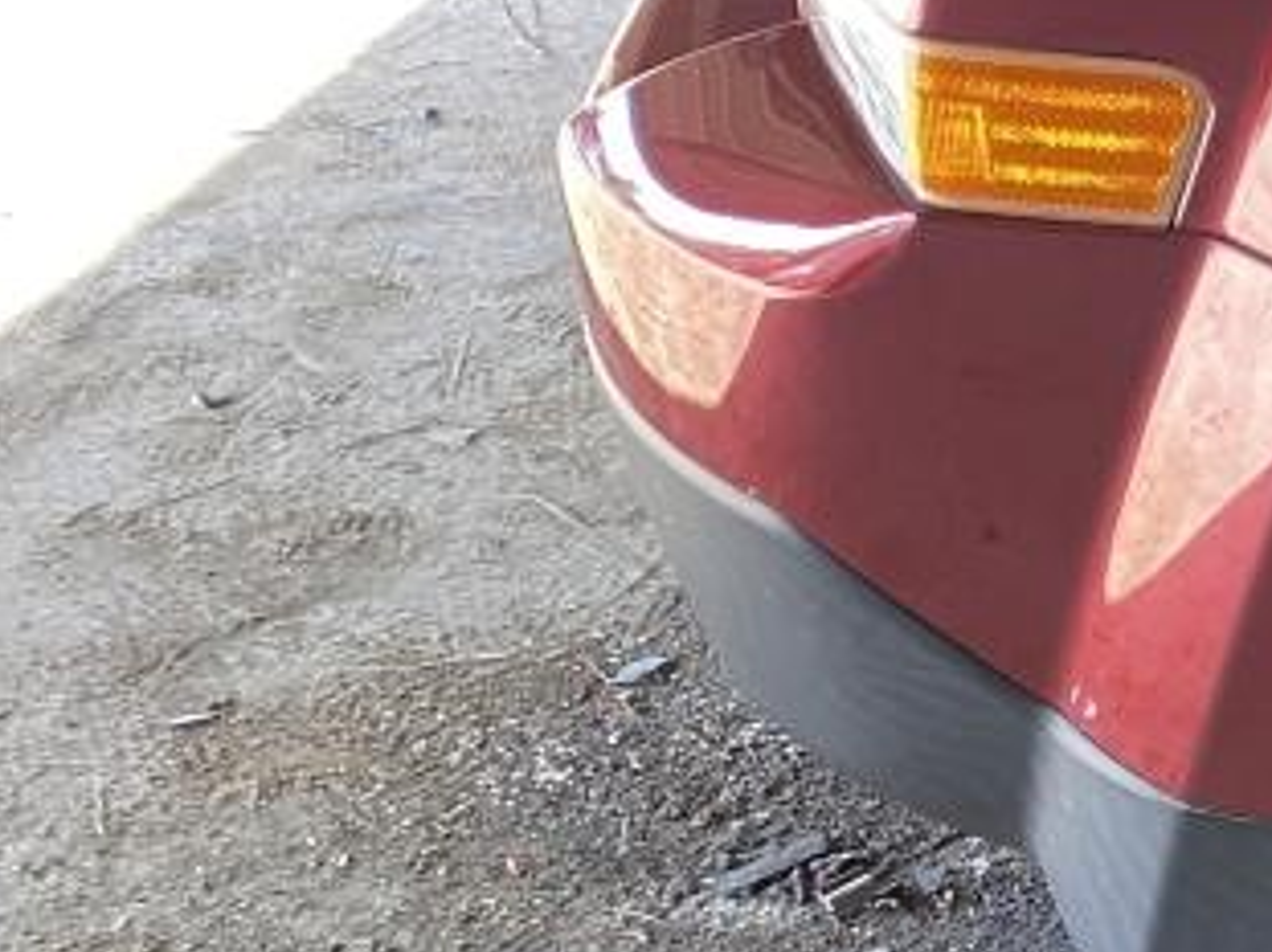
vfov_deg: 13.7
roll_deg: -3.1
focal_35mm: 107
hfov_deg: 15.2
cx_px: 2466
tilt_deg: -25.9
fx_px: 3930
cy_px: 147
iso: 125
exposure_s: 1/98
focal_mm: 4.25
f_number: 1.8
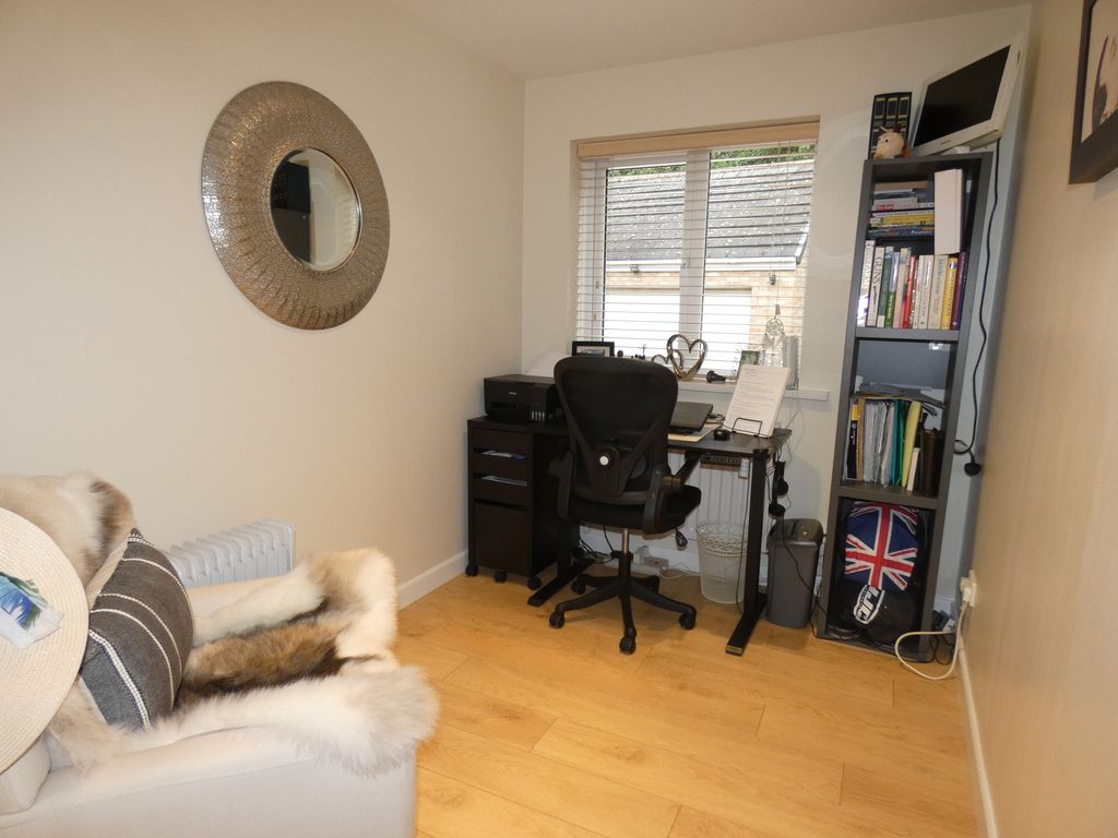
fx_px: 646
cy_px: 419
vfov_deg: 66.0
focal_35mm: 20
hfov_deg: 81.7
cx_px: 559
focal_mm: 3.6
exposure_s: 1/60
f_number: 2.8
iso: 250
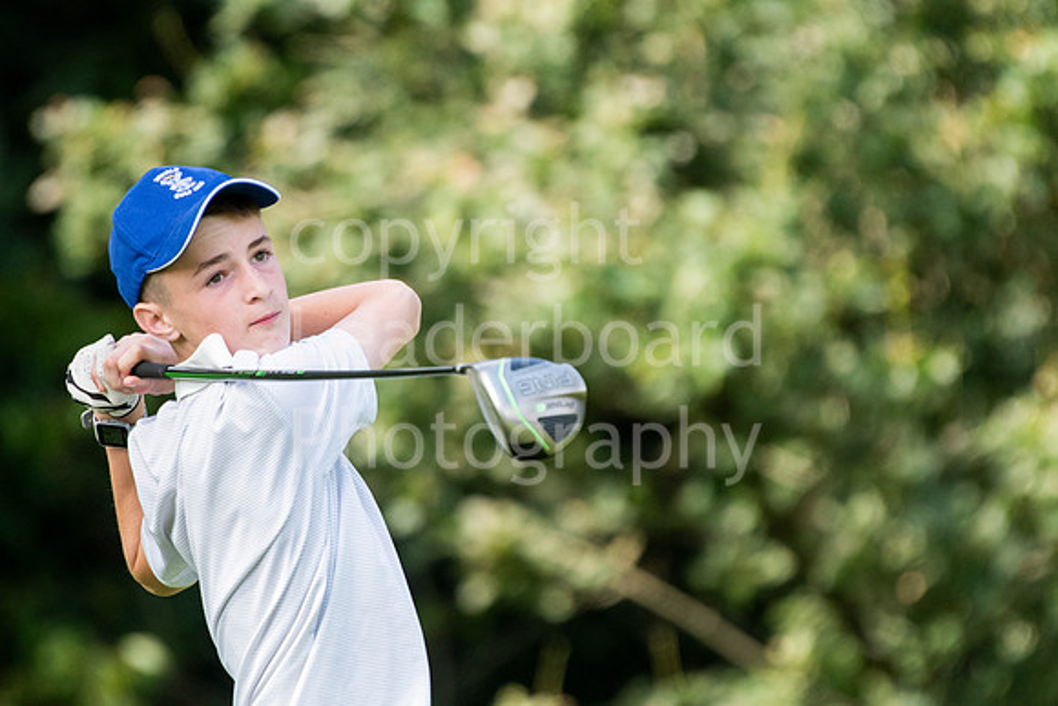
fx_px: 18078
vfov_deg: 2.2
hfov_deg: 3.4
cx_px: 529
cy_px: 353
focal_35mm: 615
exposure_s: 1/1250
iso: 1250
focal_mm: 410
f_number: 5.6
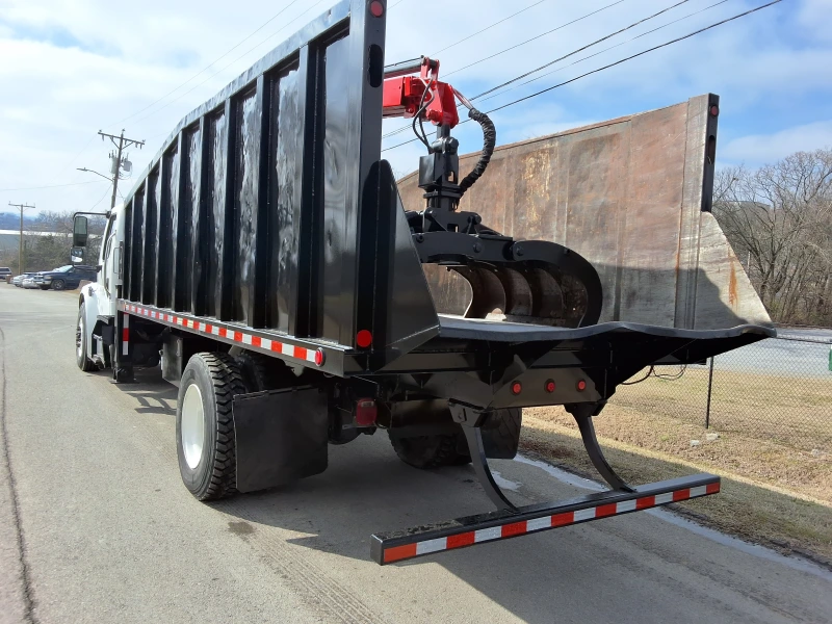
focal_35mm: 28
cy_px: 312
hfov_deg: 63.4
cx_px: 416
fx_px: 673
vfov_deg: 49.7
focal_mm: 2.91
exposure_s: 1/2353
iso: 32
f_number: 1.9
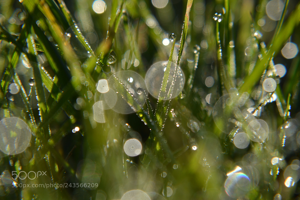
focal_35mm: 300
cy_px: 100
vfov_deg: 4.6
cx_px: 150
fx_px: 2499
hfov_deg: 6.9
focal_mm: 200
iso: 100
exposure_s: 1/320
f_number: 8
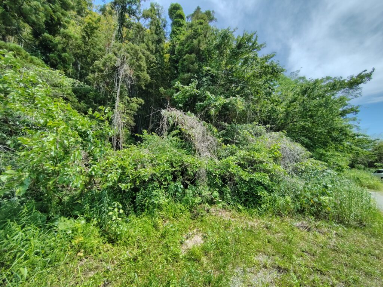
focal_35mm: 13
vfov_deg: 89.9
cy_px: 144
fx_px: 144
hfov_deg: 106.2
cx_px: 192
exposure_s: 1/342
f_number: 2.2
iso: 100
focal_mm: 2.16
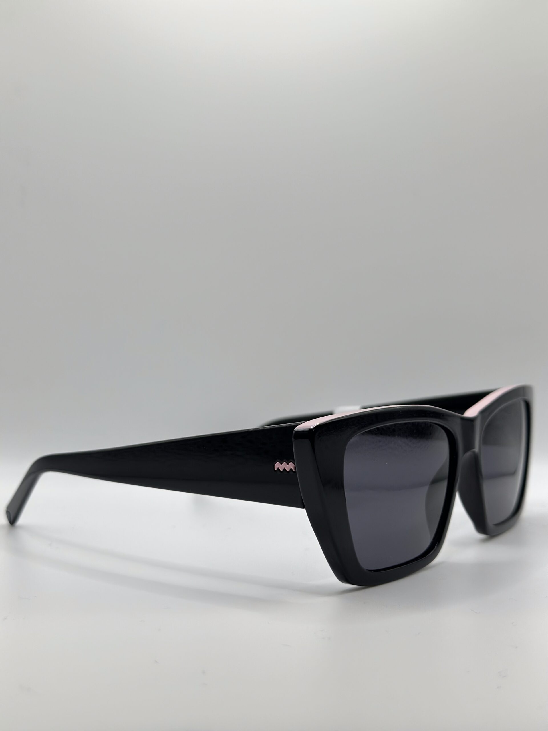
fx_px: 1013
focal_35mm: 48
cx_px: 274
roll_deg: +0.0
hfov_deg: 30.3
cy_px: 366
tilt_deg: -8.3
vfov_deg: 39.7
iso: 80
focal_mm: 6.86
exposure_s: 1/521
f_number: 1.78
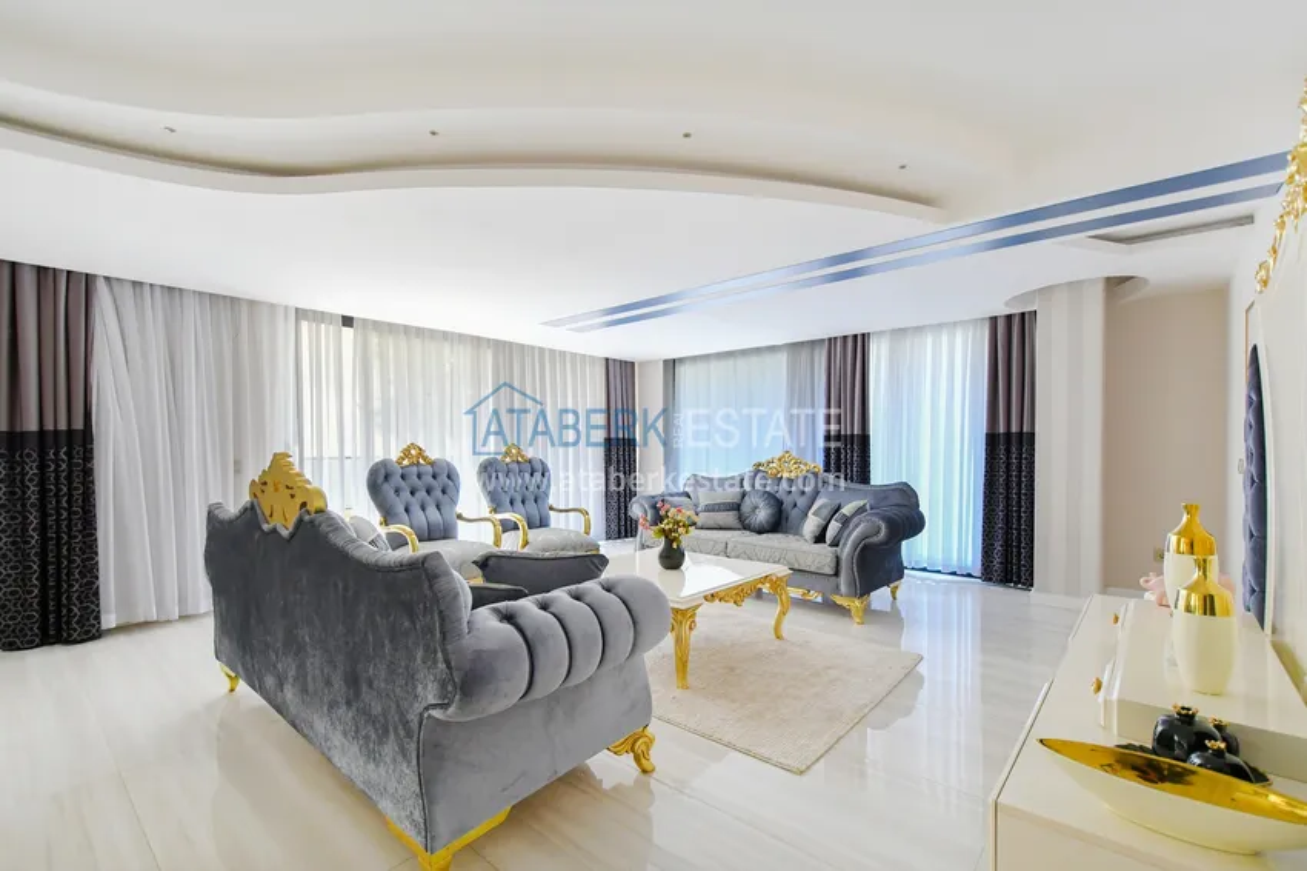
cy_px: 436
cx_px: 654
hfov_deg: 100.4
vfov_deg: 77.3
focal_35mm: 15
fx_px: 544
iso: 640
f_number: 5.6
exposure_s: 1/60
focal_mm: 10
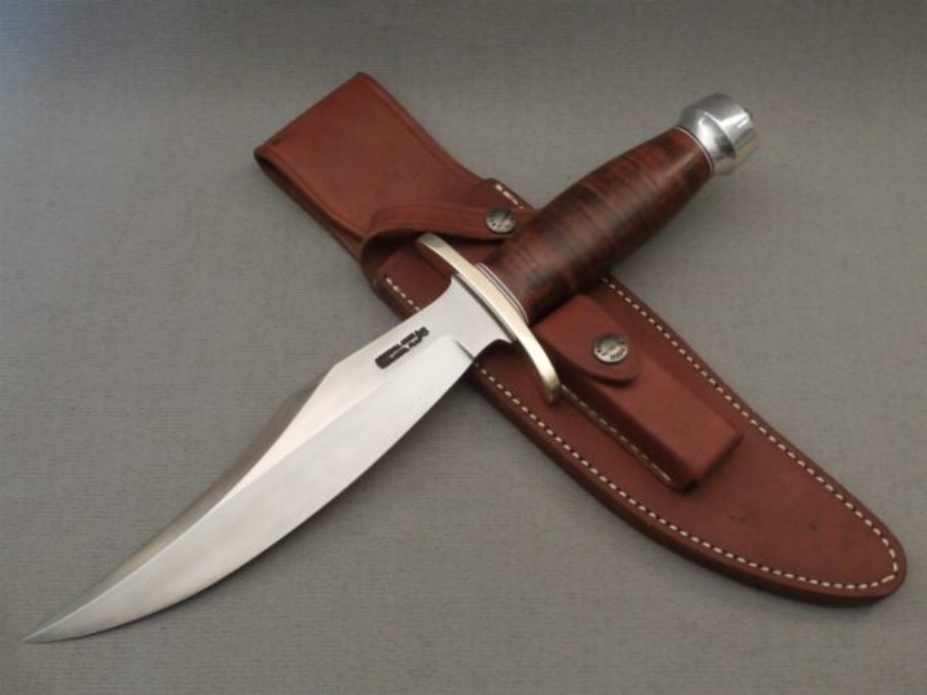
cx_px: 464
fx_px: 830
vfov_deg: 45.4
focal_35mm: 31
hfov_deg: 58.4
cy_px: 348
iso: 400
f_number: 3.3
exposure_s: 1/25
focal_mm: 5.46
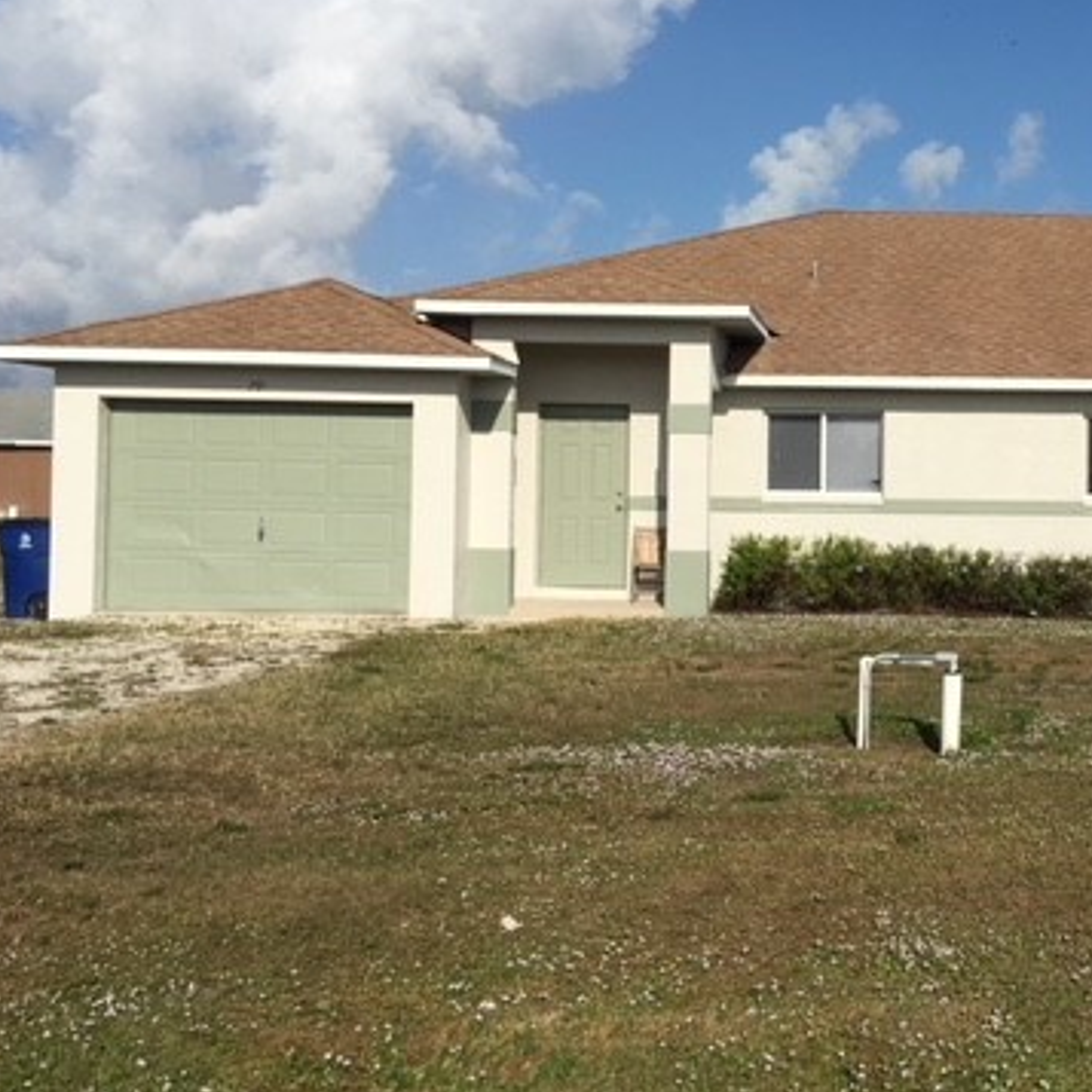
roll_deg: +0.2
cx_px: 945
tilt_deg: +0.8
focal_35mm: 46
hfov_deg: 35.0
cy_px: 468
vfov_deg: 36.7
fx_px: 1642
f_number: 2.2
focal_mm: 4.15
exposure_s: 1/3663
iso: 25
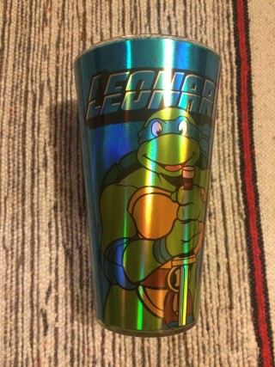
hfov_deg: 48.2
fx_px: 307
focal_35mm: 29
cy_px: 184
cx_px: 138
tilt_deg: -80.6
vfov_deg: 61.7
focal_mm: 4.15
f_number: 2.2
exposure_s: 1/17
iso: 320
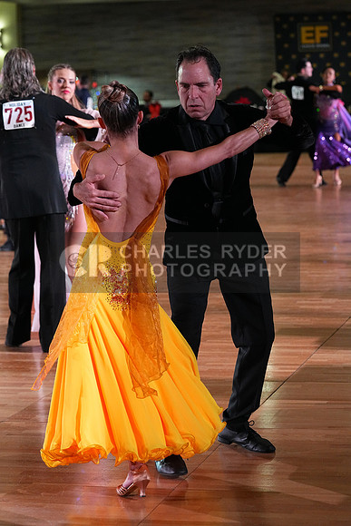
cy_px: 263
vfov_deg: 19.1
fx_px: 1564
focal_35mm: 107
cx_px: 176
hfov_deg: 12.8
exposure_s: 1/400
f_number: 5
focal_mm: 107
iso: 6400
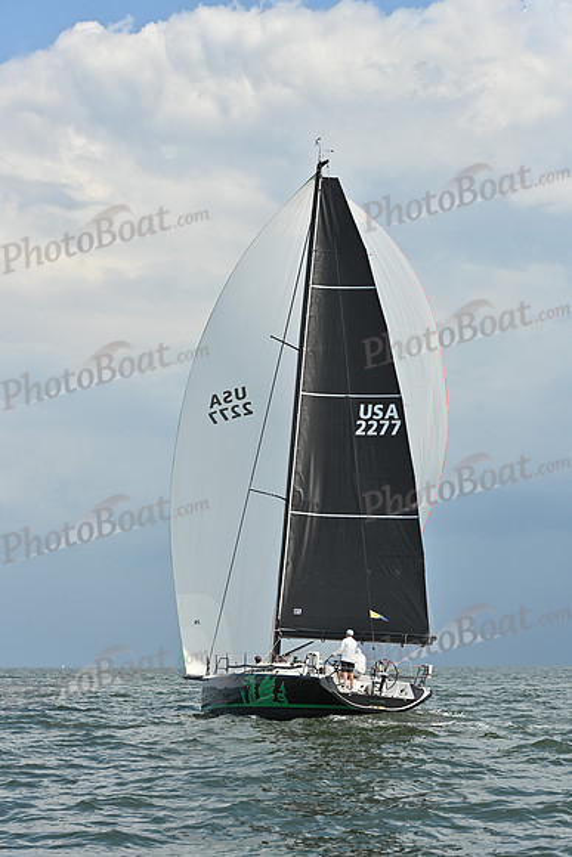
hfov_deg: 16.1
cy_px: 428
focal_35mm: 85
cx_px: 286
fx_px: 2024
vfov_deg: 23.9
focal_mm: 85
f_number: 7.1
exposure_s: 1/1600
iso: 320
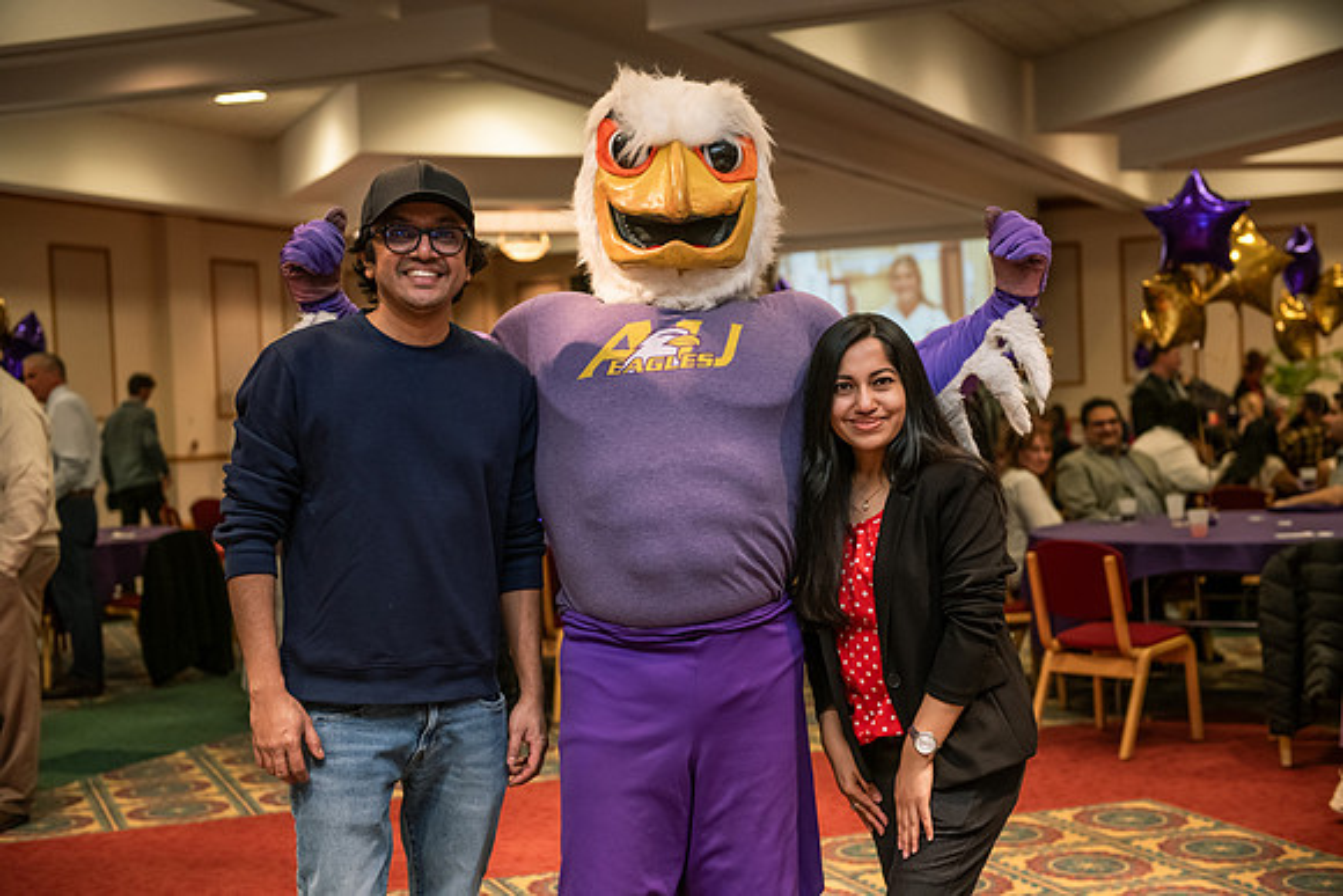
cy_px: 448
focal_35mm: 55
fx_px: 2052
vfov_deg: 24.6
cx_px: 672
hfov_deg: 36.2
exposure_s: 1/160
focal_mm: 55
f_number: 3.2
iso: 1600
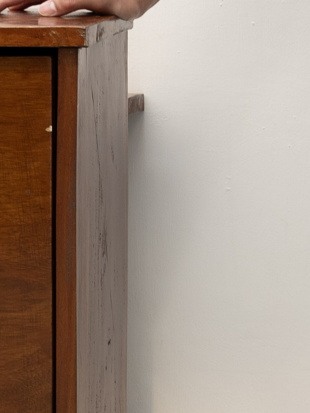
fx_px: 2344
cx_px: 509
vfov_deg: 9.9
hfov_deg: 7.4
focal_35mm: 196
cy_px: -77
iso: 160
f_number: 5
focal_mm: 34.4
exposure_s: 1/160
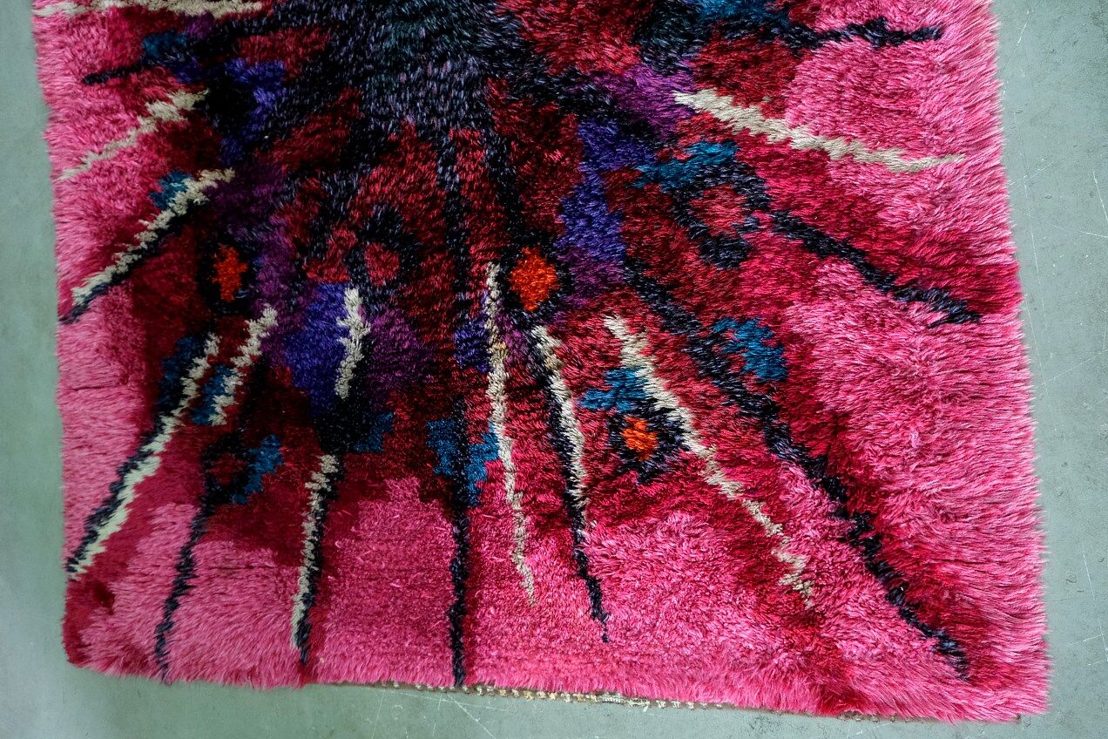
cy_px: 370
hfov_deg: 67.4
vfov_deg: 47.9
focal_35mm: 27
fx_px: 831
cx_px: 554
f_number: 4
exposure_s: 1/26
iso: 2500
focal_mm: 17.7
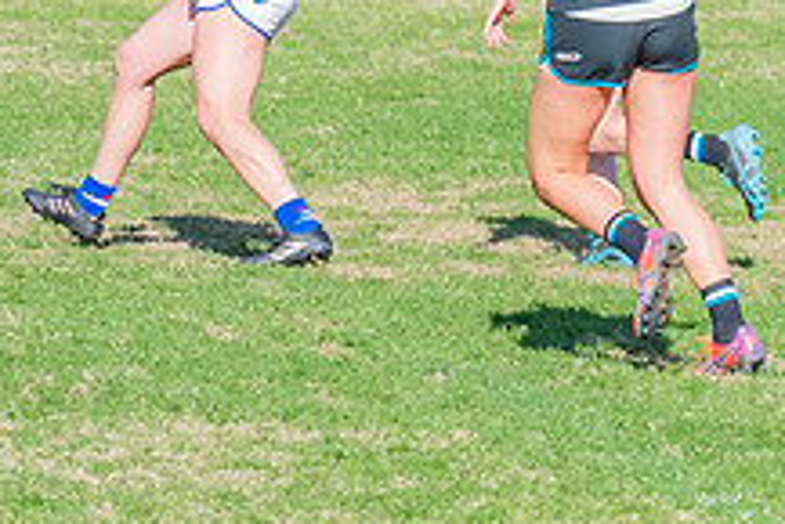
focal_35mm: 842
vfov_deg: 1.6
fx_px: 18372
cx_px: -520
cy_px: -229
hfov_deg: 2.4
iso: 800
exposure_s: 1/1600
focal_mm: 160
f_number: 8
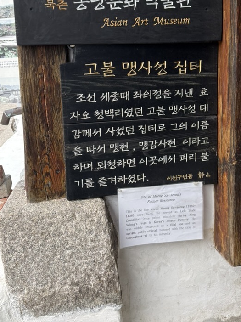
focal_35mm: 38
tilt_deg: -2.9
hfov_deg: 37.5
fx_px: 353
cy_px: 124
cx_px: 148
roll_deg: +2.5
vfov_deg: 48.6
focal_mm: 5.96
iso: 50
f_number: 1.6
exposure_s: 1/756
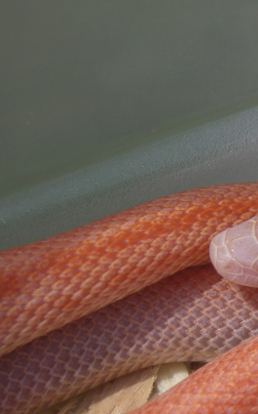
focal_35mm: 210
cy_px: 253
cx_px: 361
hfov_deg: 6.2
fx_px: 2363
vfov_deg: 10.0
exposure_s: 1/137
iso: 50
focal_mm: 17.1
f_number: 9.4
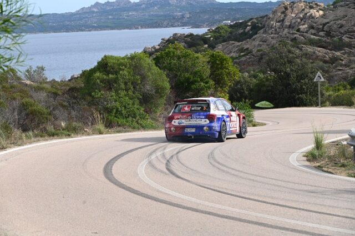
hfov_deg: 18.3
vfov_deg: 12.2
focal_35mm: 112
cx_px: 178
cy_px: 118
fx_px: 1103
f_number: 7.1
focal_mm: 112
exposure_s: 1/1000
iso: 500
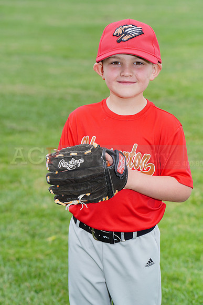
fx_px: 1691
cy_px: 152
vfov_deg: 10.3
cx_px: 102
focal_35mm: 200
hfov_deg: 6.9
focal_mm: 200
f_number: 9
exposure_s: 1/250
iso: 200
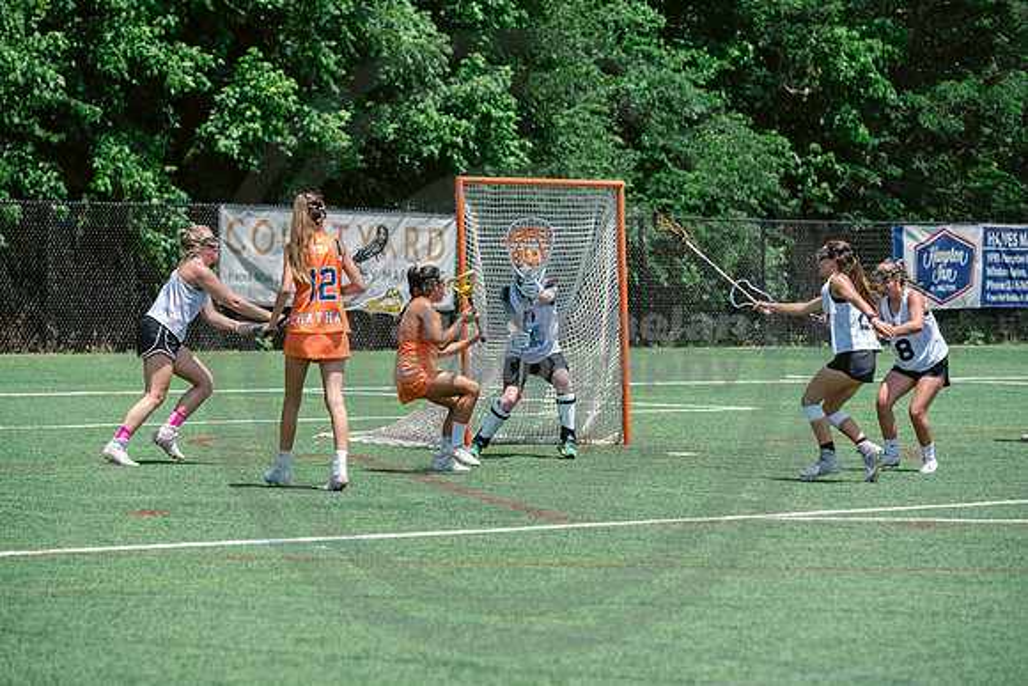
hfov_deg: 10.3
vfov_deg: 6.9
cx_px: 514
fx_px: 5712
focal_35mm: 200
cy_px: 343
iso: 400
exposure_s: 1/2000
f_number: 5.6
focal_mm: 200
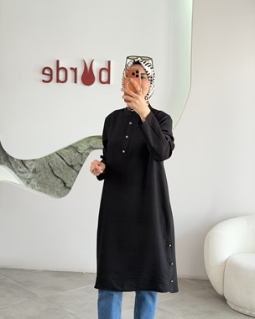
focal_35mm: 51
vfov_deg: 36.6
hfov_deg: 29.7
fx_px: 481
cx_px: 128
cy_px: 150
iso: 50
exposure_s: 1/186
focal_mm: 6.76
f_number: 1.78
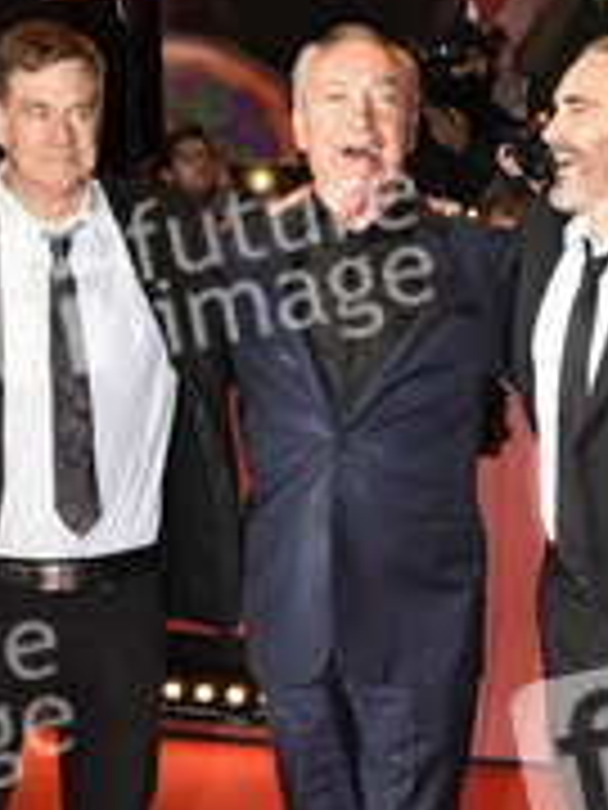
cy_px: 504
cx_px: 333
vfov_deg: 30.1
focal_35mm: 64
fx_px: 1499
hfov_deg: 22.9
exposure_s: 1/250
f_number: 5
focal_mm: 20
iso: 640
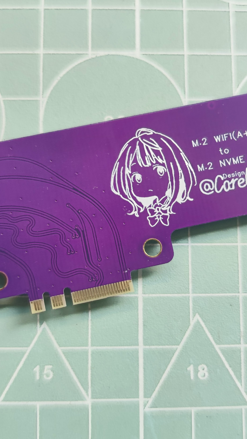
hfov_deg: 26.0
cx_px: 131
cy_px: 194
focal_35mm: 46
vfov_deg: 44.5
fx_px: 536
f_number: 1.69
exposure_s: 1/100
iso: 108
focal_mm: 6.72
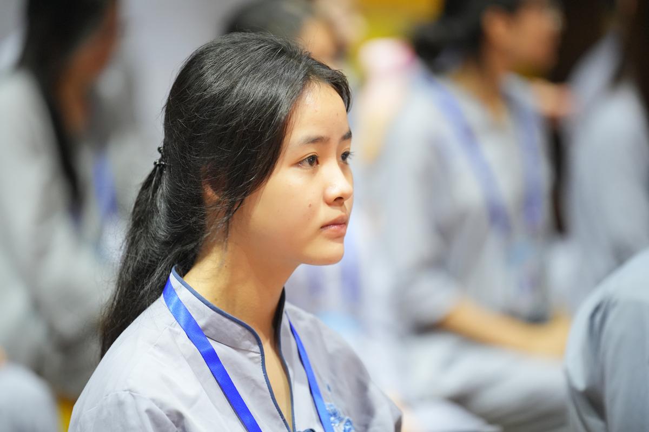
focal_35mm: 176
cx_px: 324
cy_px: 216
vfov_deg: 7.8
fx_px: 3173
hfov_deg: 11.7
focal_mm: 176
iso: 4000
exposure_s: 1/100
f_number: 2.8
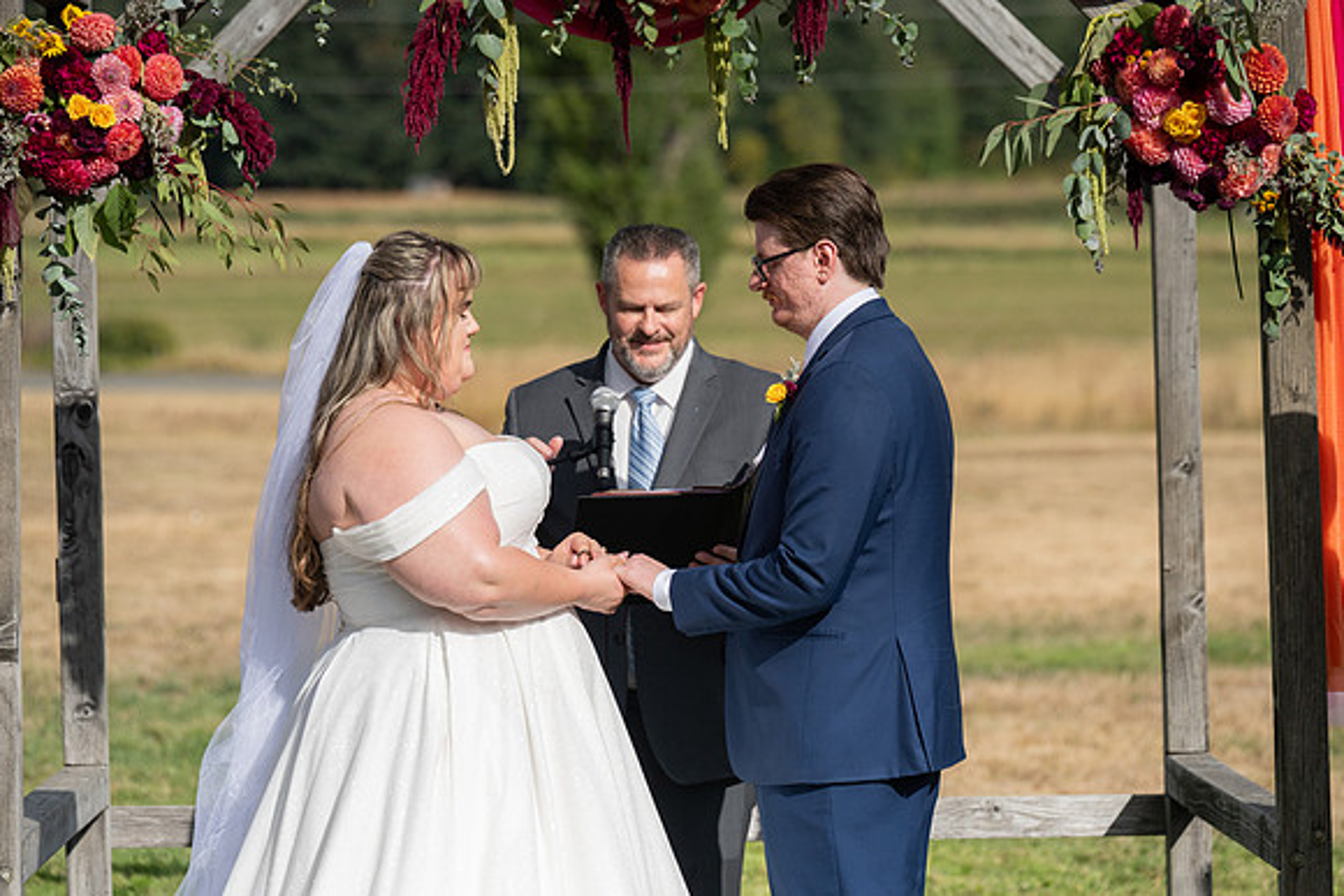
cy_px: 448
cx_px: 672
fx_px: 5601
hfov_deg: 13.7
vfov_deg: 9.2
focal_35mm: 150
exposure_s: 1/8000
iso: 400
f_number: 4.5
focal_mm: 150
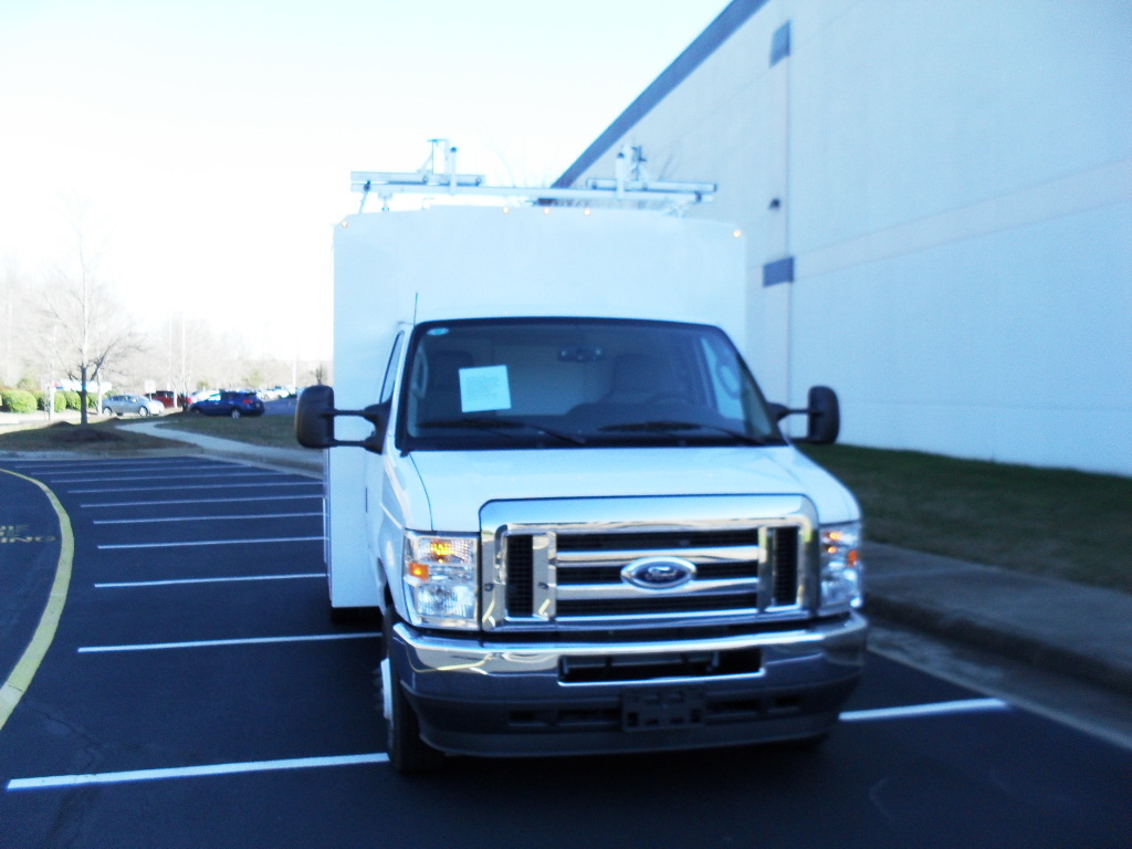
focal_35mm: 35
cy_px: 424
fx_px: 1145
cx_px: 566
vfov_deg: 40.7
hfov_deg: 52.6
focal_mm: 6.3
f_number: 3.2
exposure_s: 1/250
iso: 100
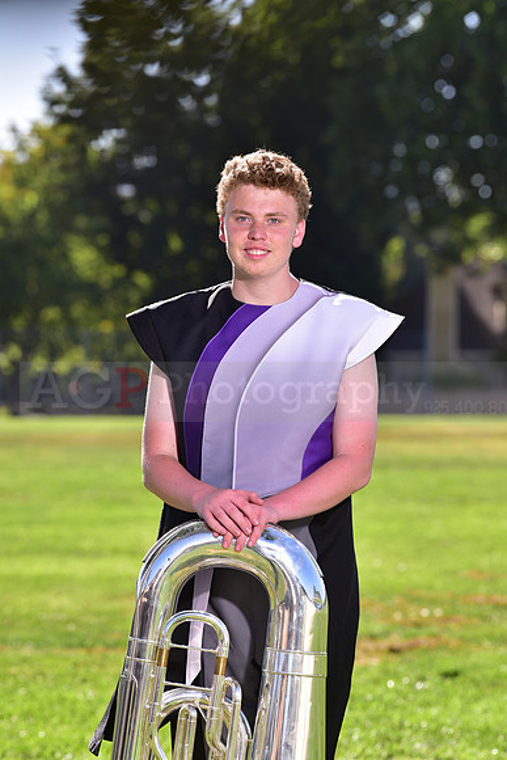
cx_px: 254
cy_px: 380
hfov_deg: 8.1
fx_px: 3589
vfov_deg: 12.1
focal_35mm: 170
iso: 100
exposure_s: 1/250
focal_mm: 170
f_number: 5.6
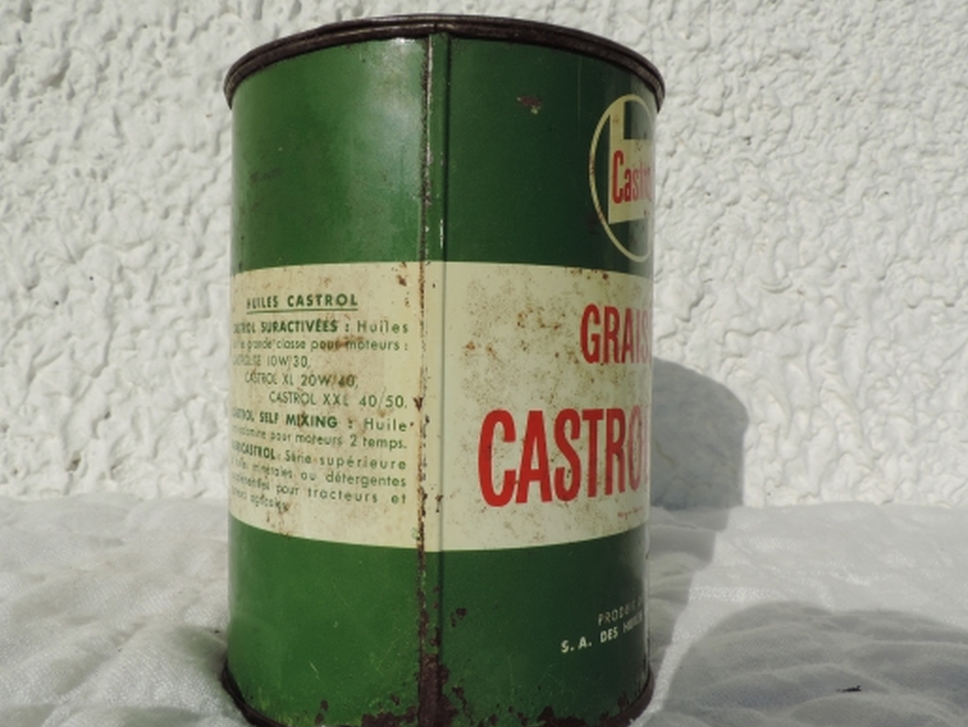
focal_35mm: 28
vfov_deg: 49.8
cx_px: 429
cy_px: 369
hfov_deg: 63.2
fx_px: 783
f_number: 4.7
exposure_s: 1/1600
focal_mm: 4.3
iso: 80
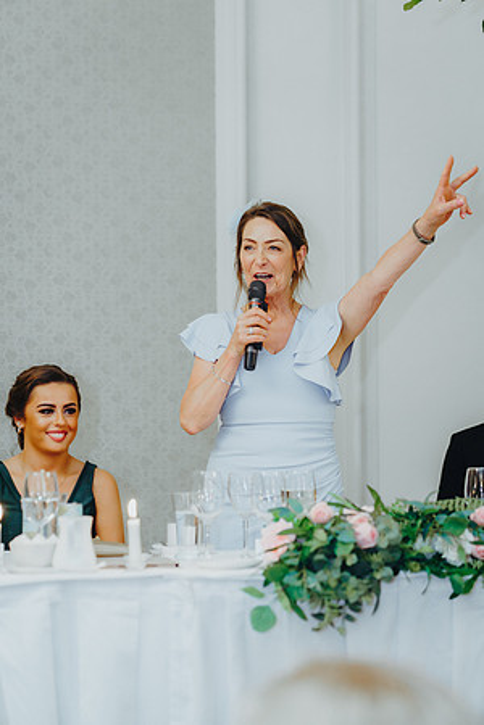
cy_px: 362
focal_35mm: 85
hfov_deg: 16.1
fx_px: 1714
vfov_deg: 23.9
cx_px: 242
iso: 2000
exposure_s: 1/125
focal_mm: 85
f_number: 2.8
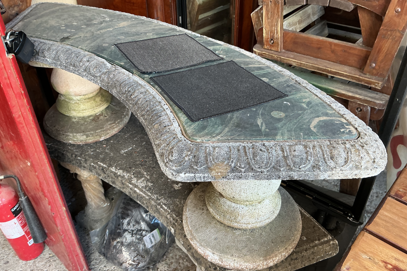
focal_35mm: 31
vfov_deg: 42.3
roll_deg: +0.3
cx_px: 204
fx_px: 350
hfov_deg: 60.3
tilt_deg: -39.8
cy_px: 137
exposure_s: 1/50
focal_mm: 3
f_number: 1.8
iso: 40
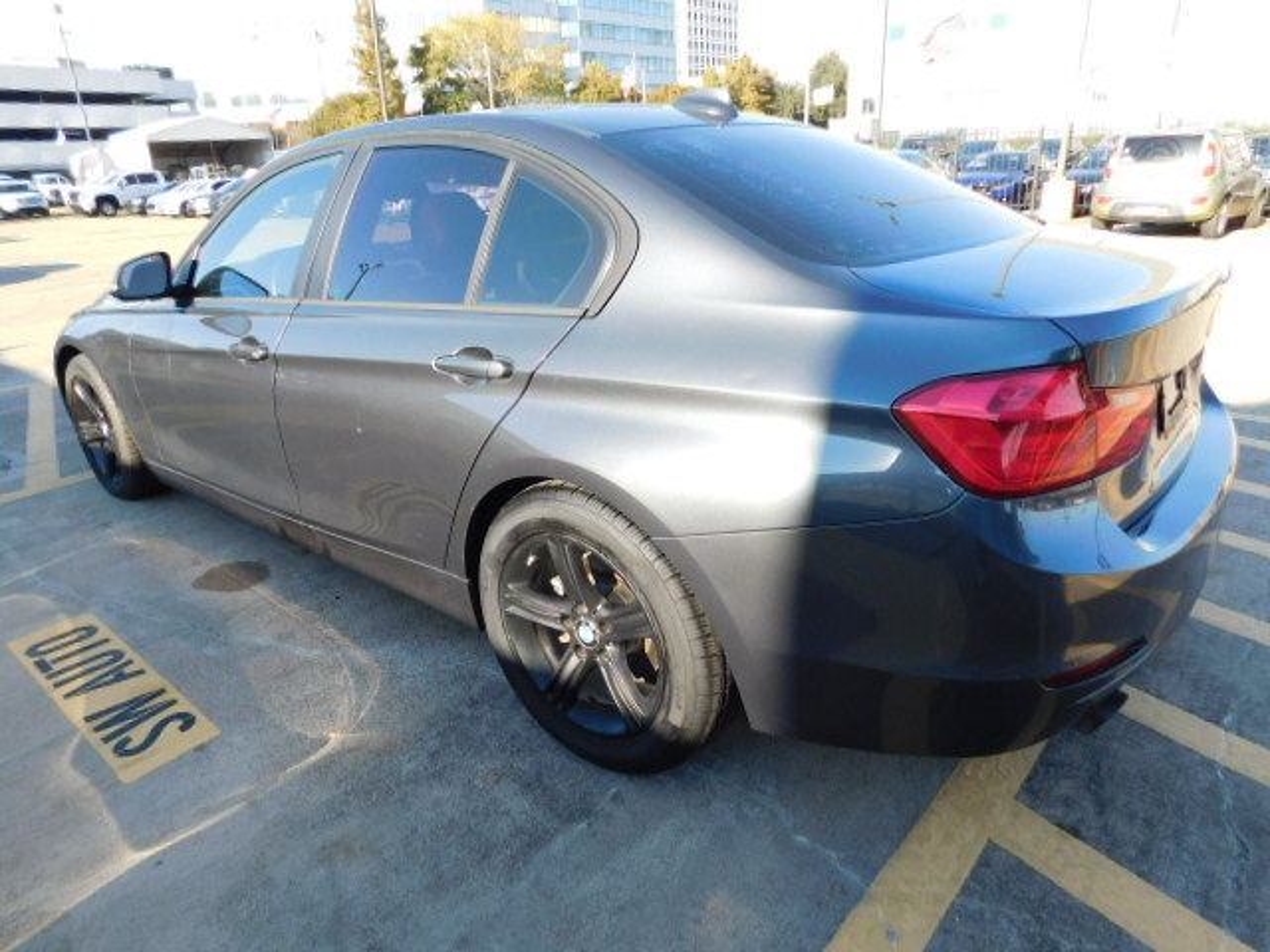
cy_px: 476
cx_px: 635
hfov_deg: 73.9
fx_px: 844
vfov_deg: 58.9
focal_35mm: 23
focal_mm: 4
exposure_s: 1/400
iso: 125
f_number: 3
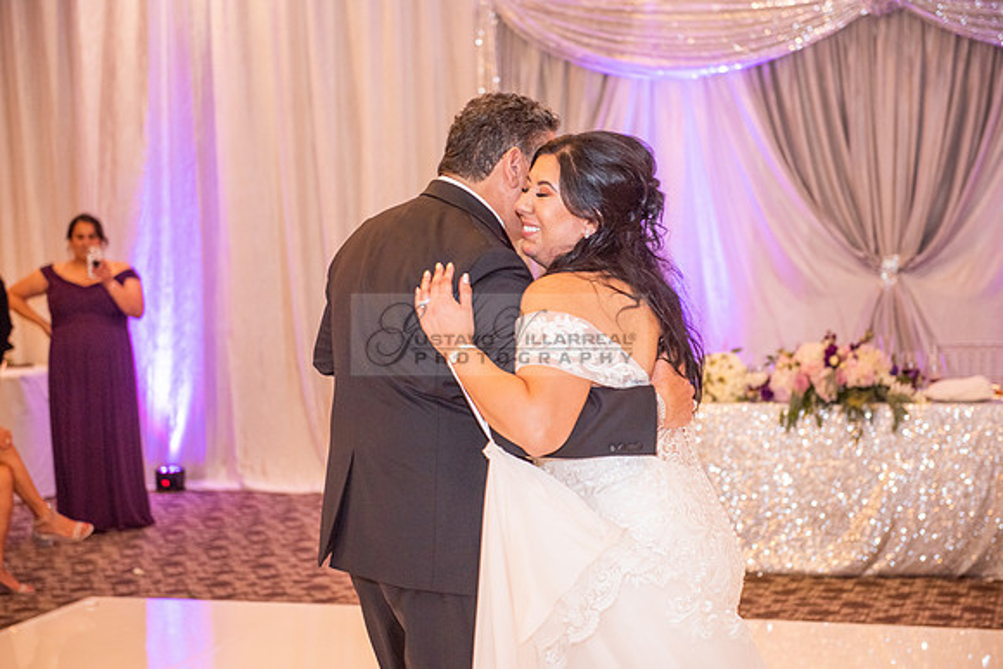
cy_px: 334
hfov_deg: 28.8
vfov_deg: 19.5
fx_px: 1951
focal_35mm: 70
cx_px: 502
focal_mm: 70
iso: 1600
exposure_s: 1/160
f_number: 3.5
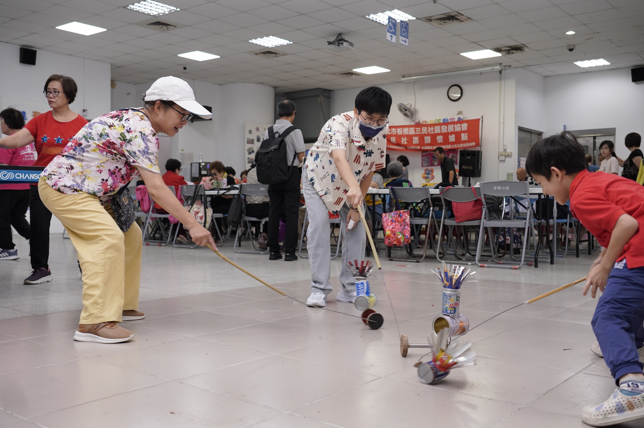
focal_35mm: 36
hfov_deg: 53.2
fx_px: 643
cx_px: 322
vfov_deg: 36.8
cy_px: 214
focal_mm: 24
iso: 500
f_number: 2.8
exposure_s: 1/200
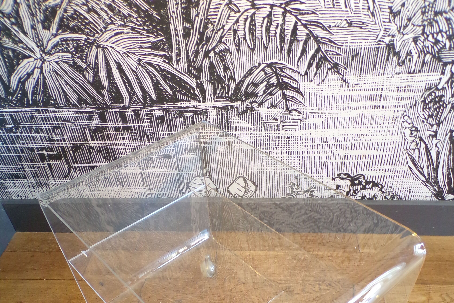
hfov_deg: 55.8
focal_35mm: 34
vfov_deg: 36.9
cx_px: 231
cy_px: 262
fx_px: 429
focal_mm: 4.3
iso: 314
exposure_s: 1/17
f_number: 3
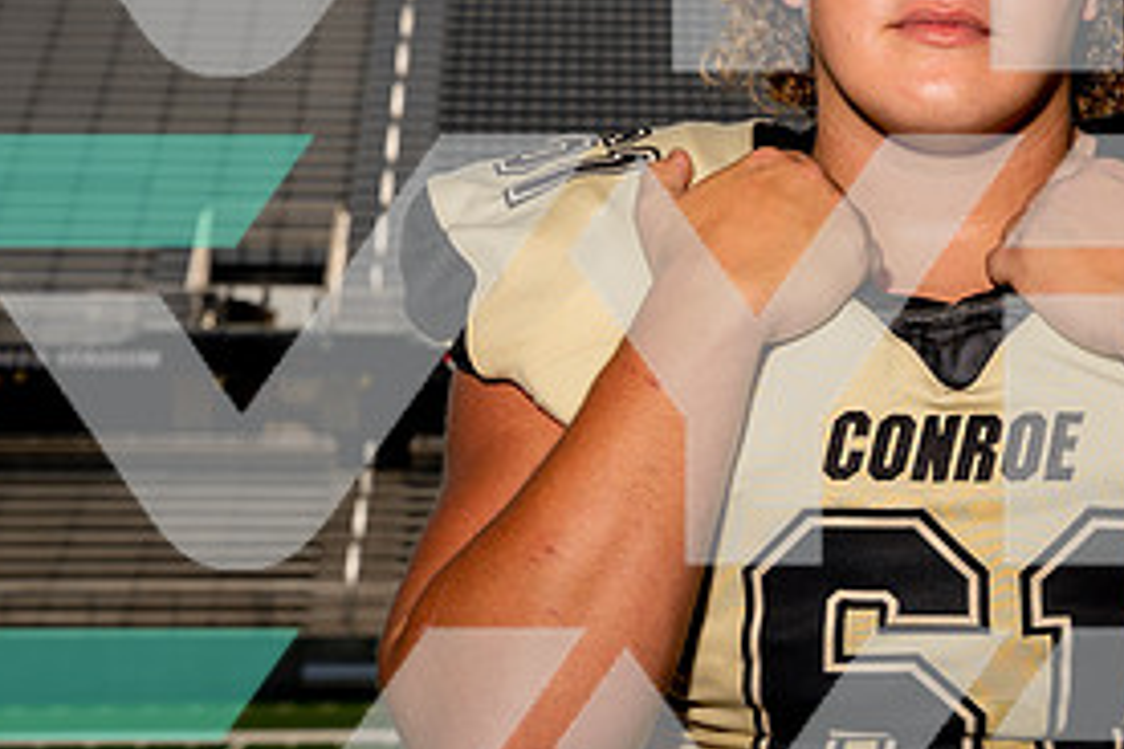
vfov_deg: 10.7
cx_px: 924
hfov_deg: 15.9
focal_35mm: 128
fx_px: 3996
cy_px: 352
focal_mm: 61
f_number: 8
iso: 100
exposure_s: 1/250
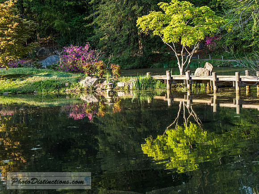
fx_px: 599
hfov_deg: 24.4
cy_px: 97
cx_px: 130
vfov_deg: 18.4
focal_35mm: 80
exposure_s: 1/160
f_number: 4
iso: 200
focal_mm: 40
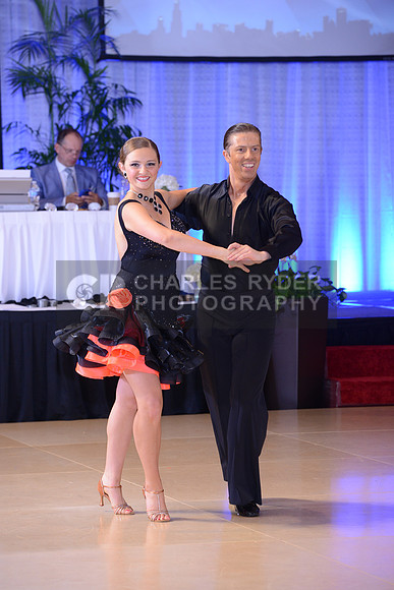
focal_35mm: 170
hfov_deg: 8.1
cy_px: 295
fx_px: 2789
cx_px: 197
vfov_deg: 12.1
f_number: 5.6
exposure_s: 1/250
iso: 1250
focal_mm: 170
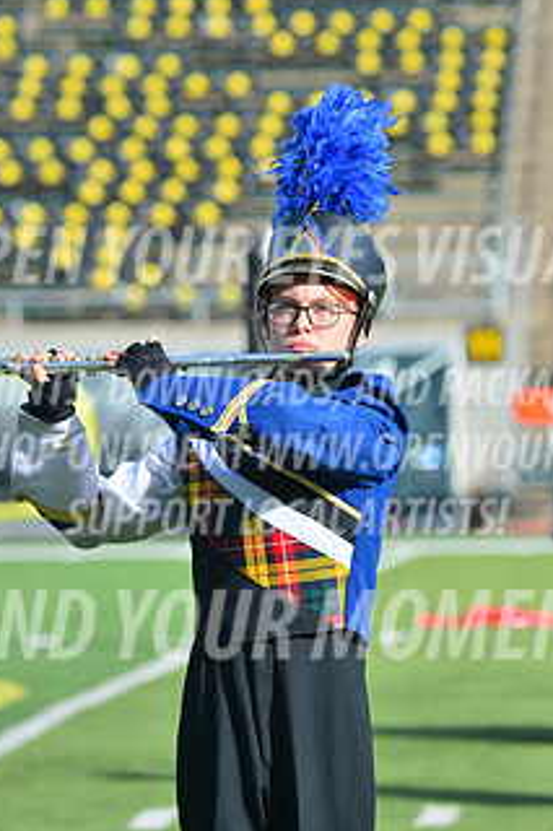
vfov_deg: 7.3
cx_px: 287
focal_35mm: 281
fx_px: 6481
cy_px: 447
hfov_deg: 4.9
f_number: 5.6
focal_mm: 200
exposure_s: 1/800
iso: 125
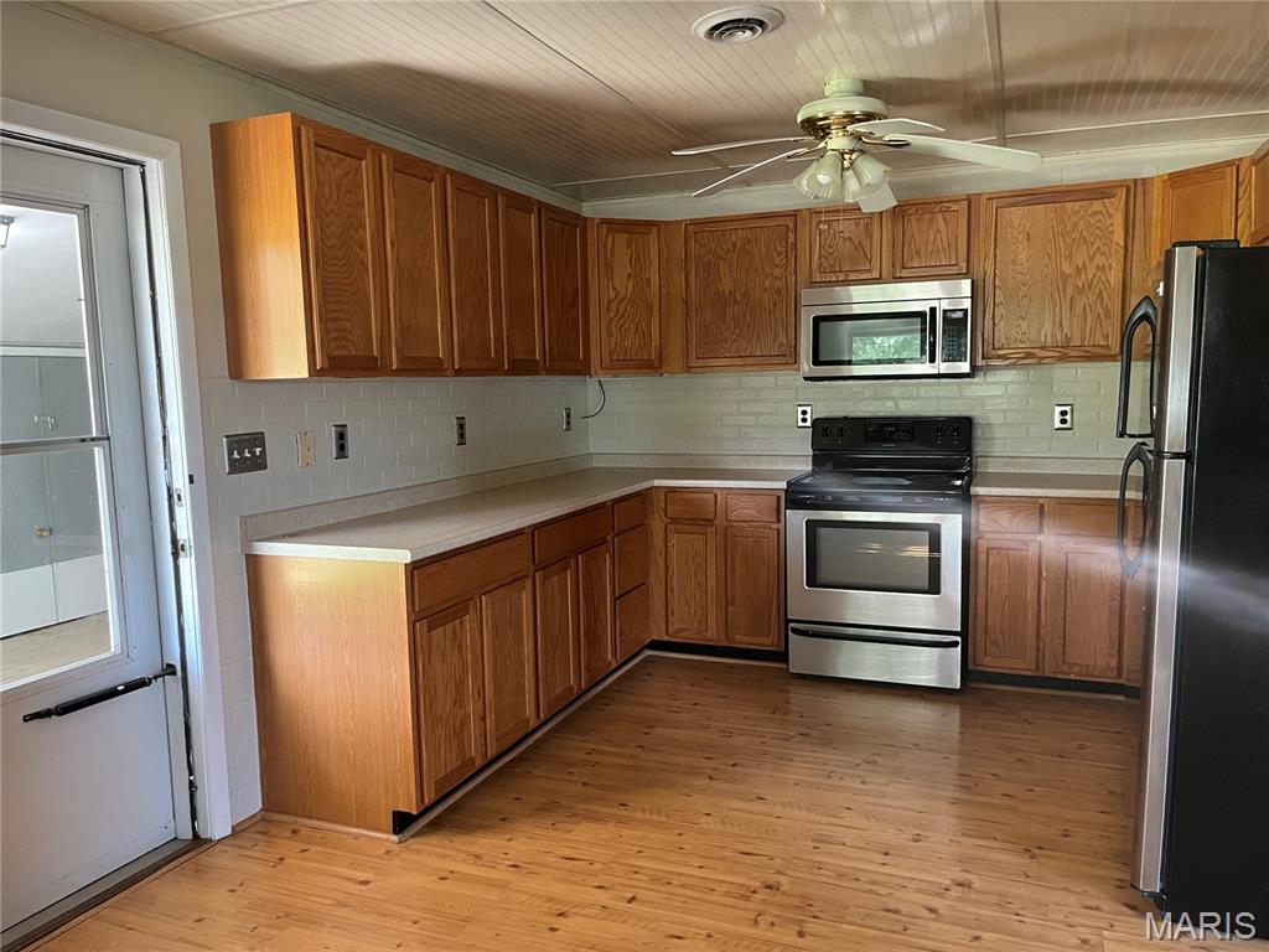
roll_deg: +1.0
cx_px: 634
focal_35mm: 26
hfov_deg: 67.3
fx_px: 953
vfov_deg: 53.1
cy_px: 476
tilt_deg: -6.6
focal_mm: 5.1
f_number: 1.6
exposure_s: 1/60
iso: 250
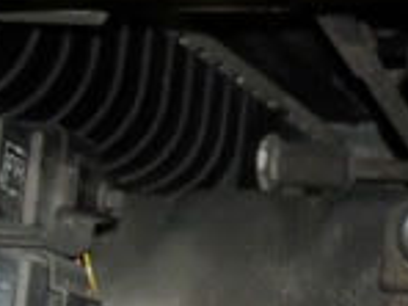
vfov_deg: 9.8
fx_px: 1780
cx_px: 775
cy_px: 69
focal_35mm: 151
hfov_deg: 11.9
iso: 200
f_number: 2.8
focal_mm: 5.7
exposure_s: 1/60
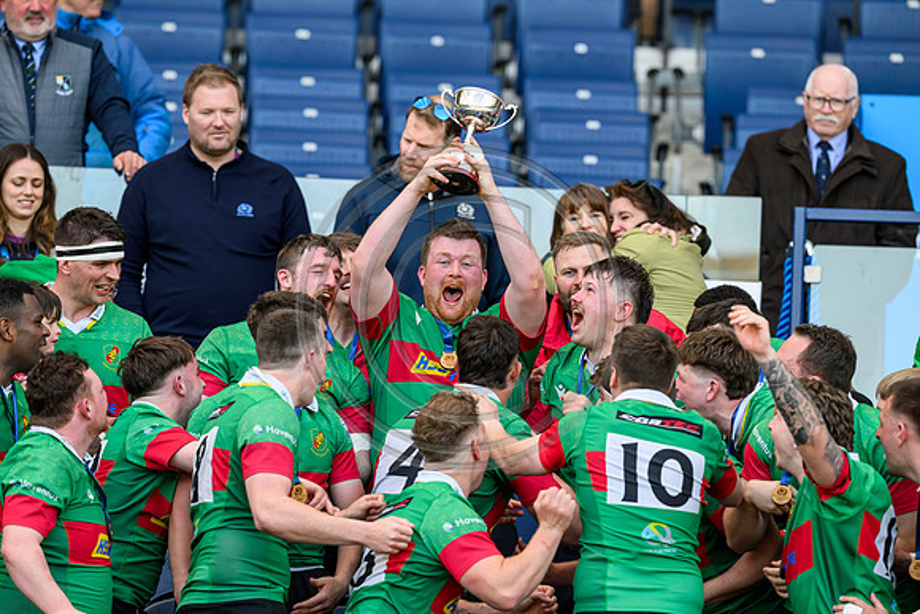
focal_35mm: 400
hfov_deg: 5.2
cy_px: 307
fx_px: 10224
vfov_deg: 3.4
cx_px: 460
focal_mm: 400
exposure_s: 1/640
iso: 1000
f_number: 4.5
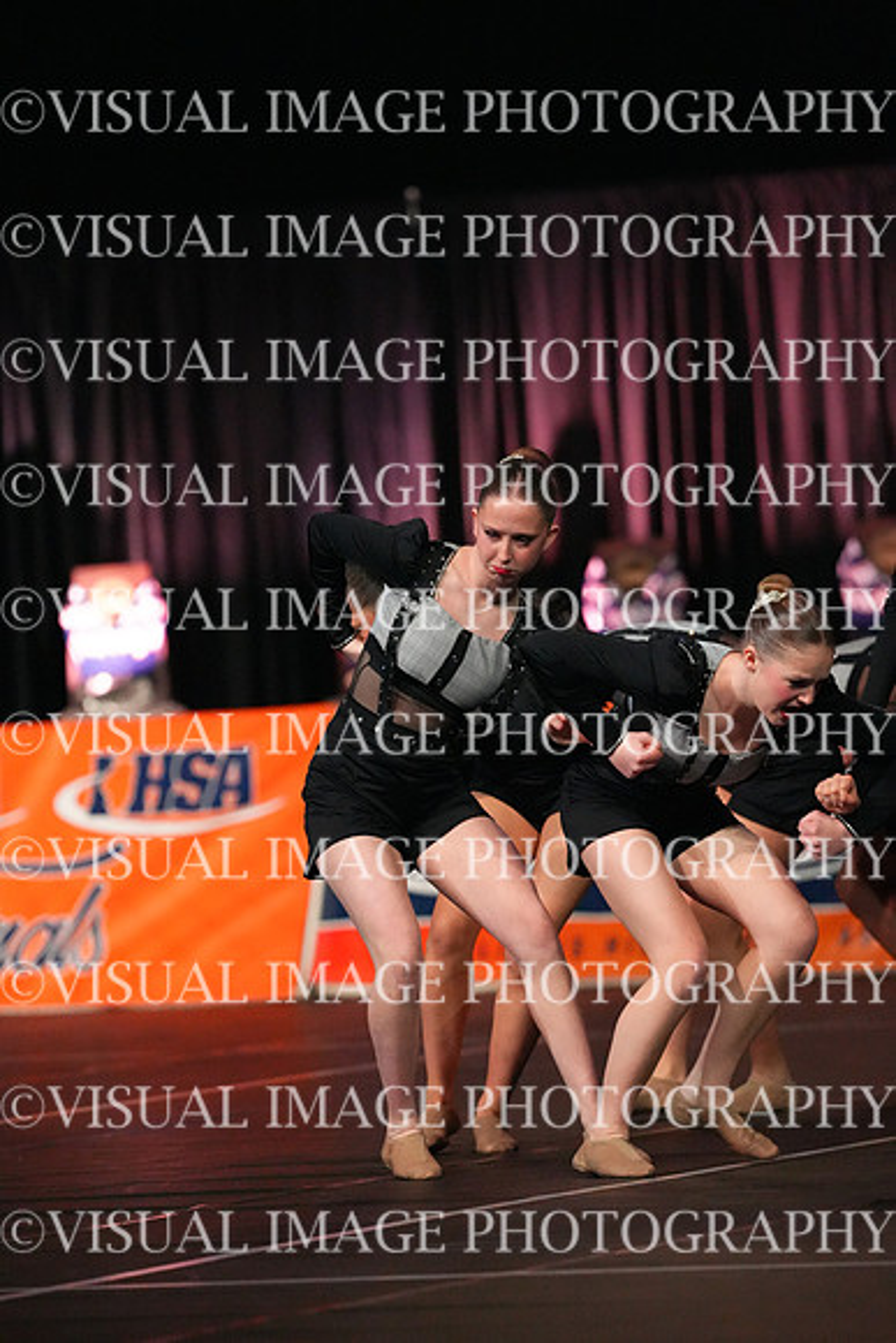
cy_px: 672
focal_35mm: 300
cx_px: 448
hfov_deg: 4.6
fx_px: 11192
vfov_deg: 6.9
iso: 16000
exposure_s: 1/1250
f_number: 3.5
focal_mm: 300
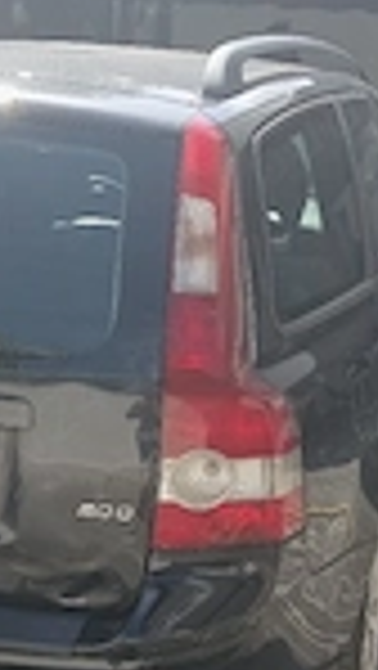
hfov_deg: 15.9
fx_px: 1352
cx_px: 130
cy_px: 486
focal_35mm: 76
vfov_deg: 27.5
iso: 20
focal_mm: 3.98
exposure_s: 1/270
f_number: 1.8
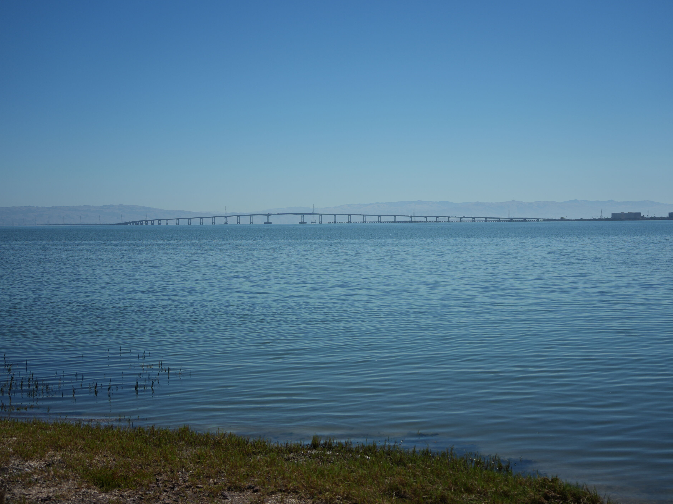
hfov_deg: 34.9
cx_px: 343
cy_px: 252
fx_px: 1069
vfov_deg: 26.6
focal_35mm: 55
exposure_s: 1/3200
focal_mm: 50
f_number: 4.5
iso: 200
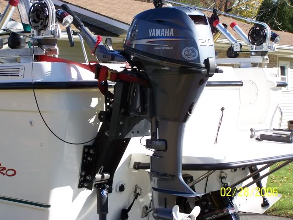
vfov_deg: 19.7
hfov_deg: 26.0
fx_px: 635
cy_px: 110
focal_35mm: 75
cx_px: 146
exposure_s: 1/640
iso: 100
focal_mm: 12.4
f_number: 3.2
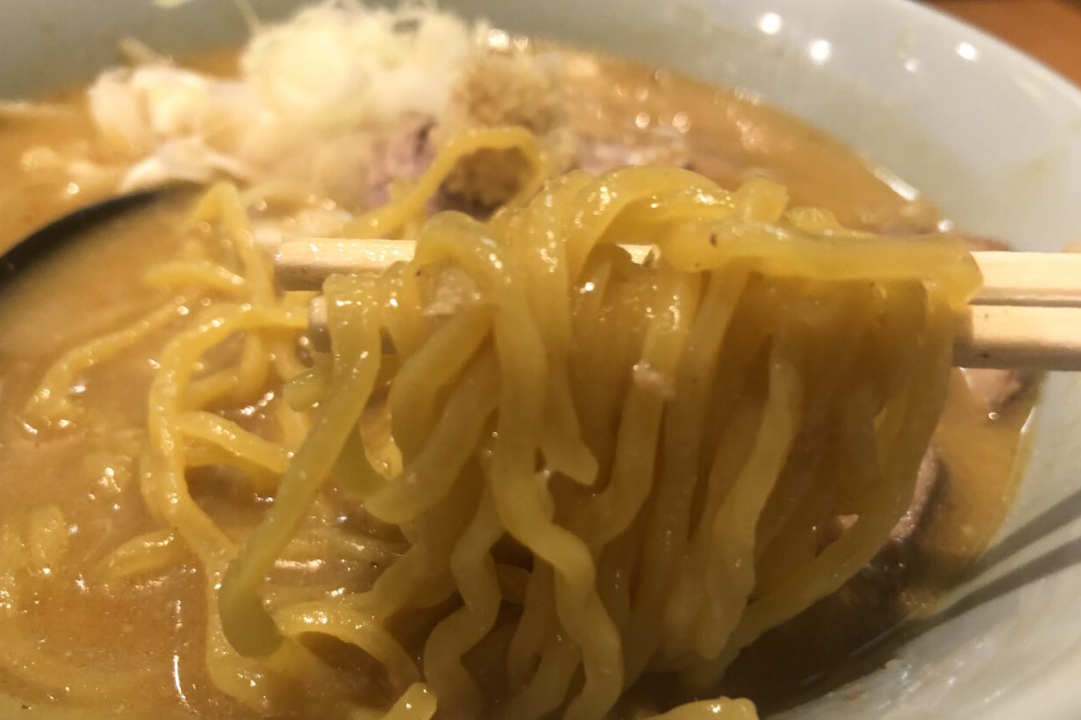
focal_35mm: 30
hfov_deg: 61.9
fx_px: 901
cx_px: 541
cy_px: 363
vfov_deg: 43.6
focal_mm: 4
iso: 64
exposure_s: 1/17
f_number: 1.8
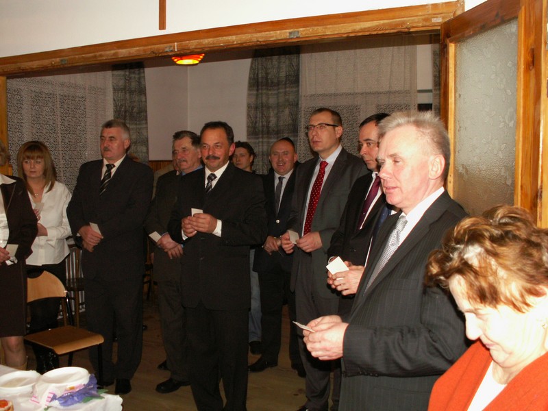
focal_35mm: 35
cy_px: 206
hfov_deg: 52.6
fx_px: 554
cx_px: 274
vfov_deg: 40.7
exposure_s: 1/40
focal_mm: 5.86
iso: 160
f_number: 2.8
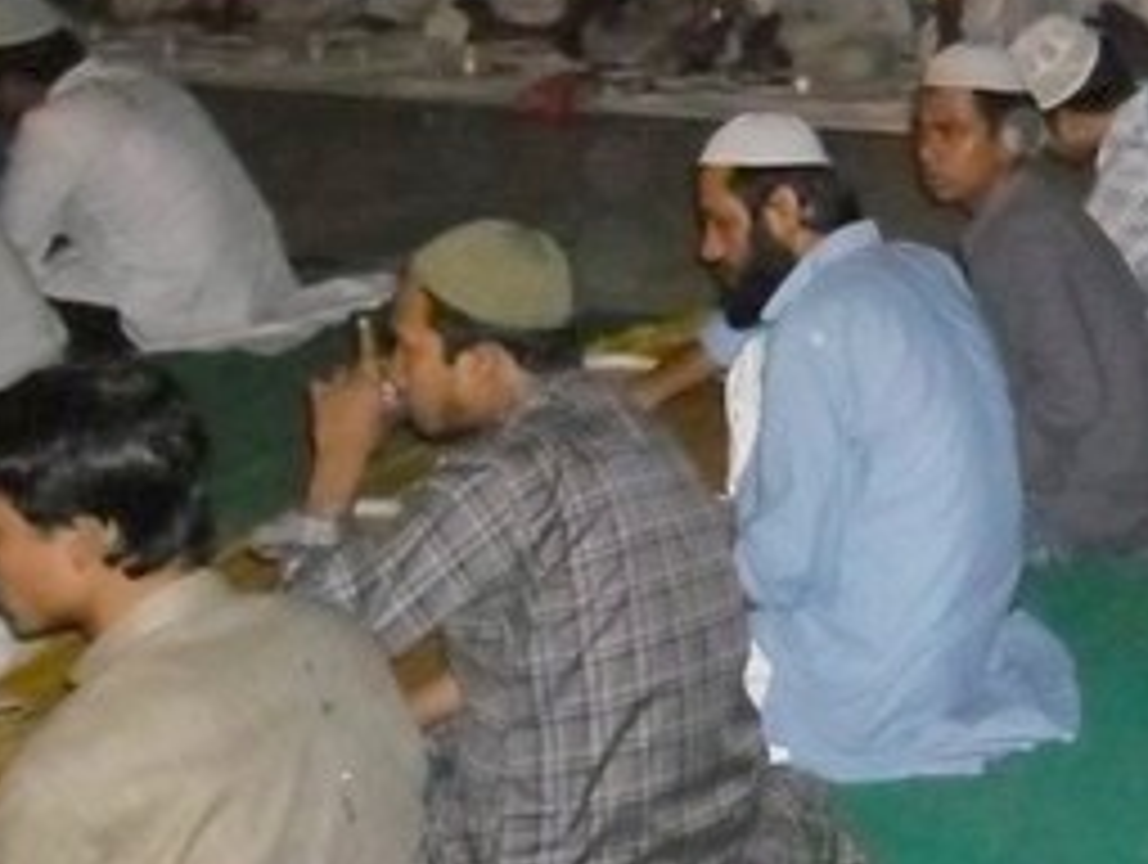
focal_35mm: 74
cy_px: -182
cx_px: 1324
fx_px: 2458
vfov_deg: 18.8
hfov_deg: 24.2
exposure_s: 1/45
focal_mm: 4.9
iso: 400
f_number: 3.5
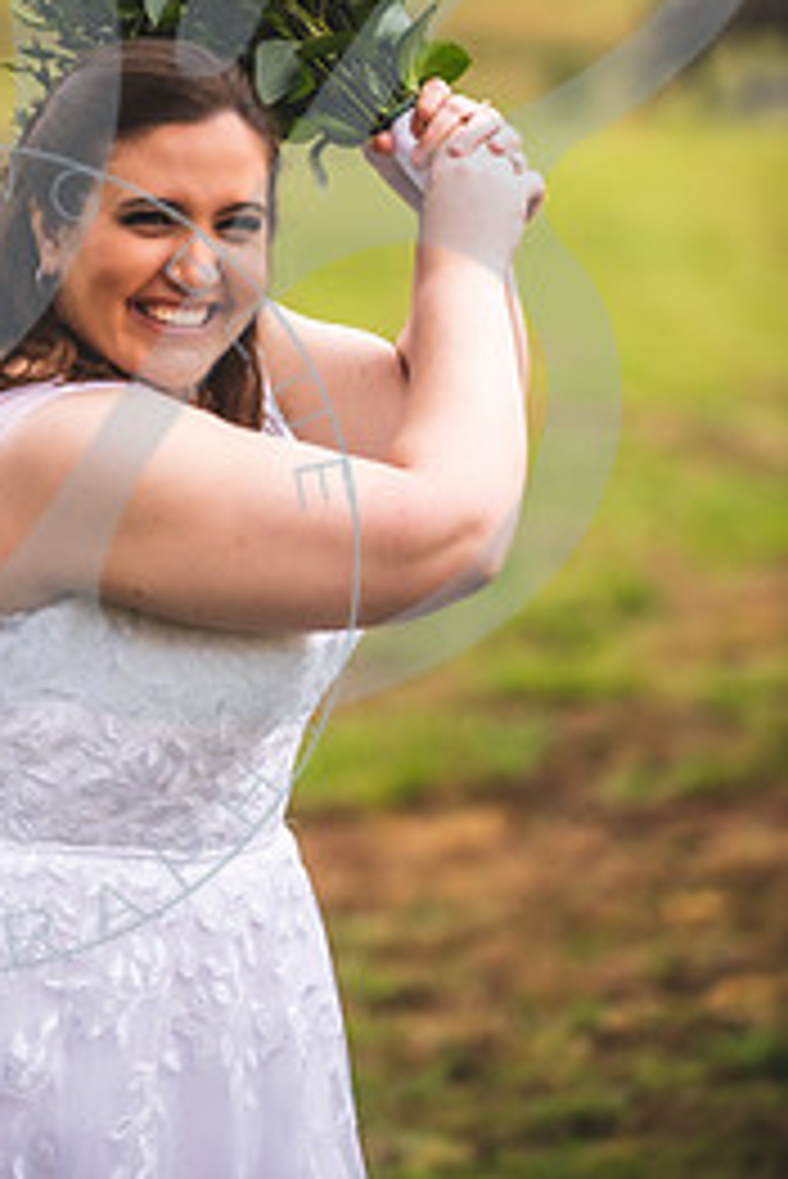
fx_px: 7312
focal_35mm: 223
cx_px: 144
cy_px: 216
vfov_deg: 9.2
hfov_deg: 6.2
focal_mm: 130
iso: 320
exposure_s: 1/320
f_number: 2.8
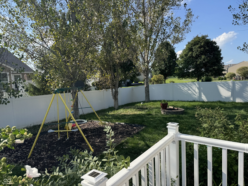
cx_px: 124
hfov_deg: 71.6
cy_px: 93
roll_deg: +1.6
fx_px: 172
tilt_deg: -5.2
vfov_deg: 56.8
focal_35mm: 24
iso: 80
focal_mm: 6.76
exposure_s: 1/2415
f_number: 1.78
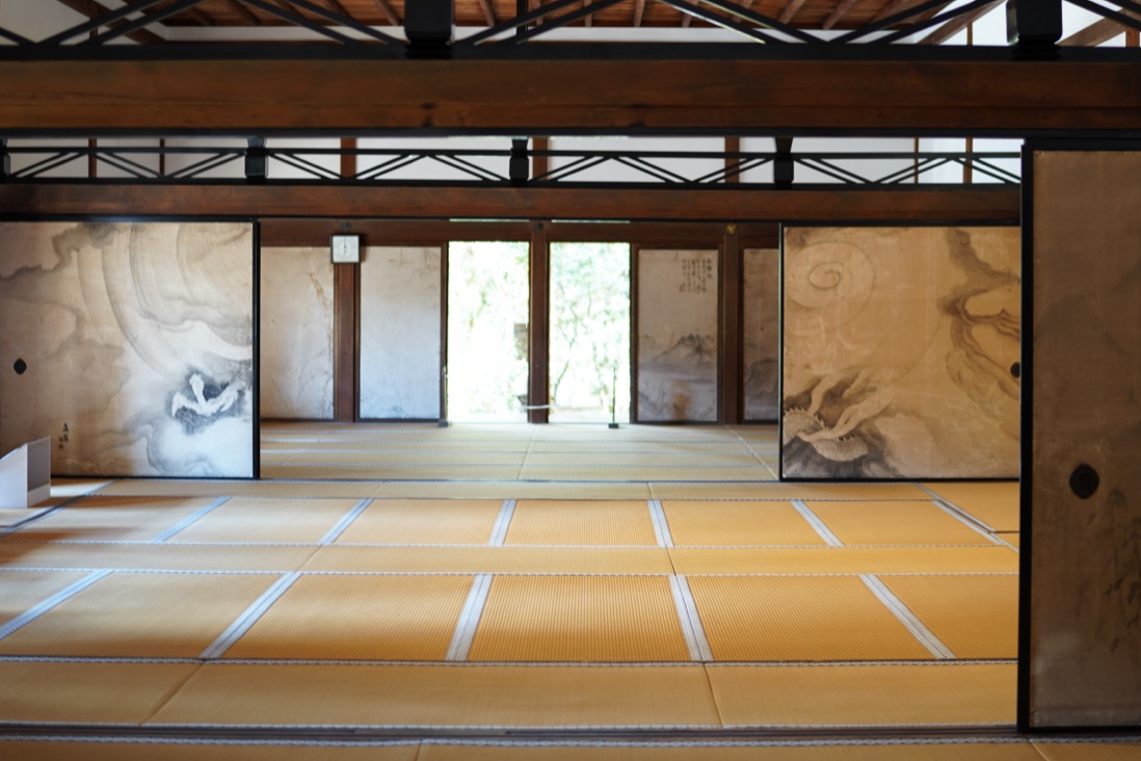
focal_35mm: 51
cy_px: 304
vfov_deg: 26.4
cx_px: 616
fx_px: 1616
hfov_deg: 38.9
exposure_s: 1/40
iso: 125
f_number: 1.2
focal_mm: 35
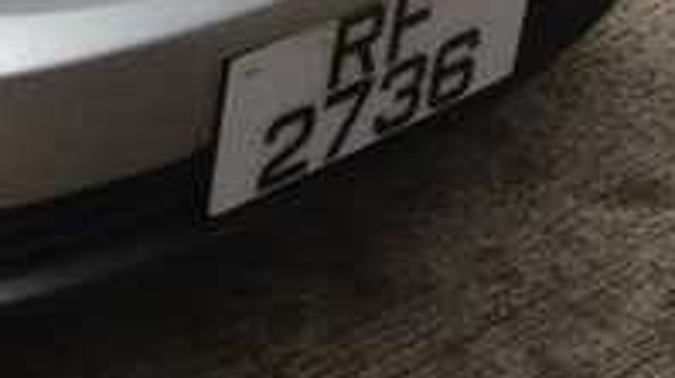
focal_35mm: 157
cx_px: -518
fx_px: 2808
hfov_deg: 12.6
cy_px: -467
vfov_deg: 7.3
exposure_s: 1/368
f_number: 2.4
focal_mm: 4.28
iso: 64
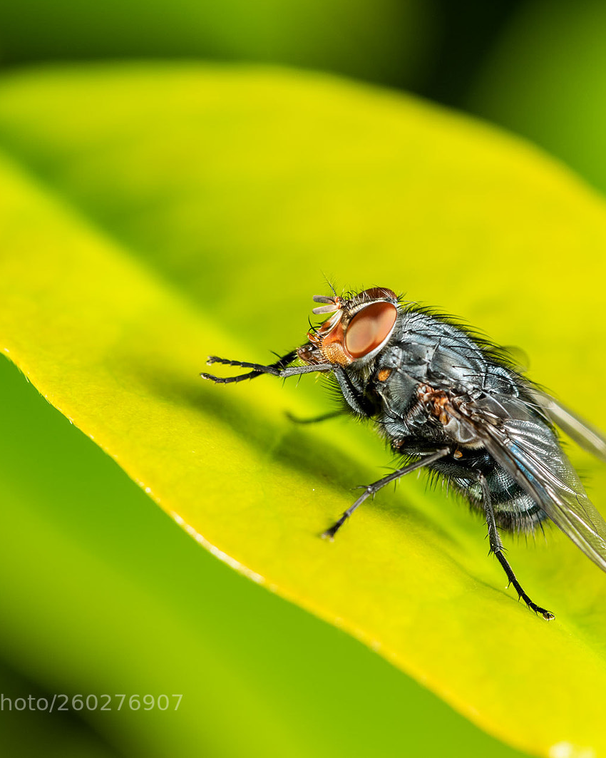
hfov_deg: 7.3
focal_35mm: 212
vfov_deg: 9.1
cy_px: 378
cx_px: 381
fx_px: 4754
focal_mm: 150
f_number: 16
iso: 400
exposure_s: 1/200
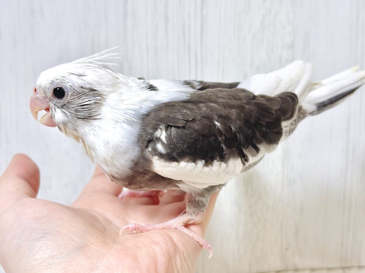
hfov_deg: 36.8
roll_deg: -2.3
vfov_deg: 28.0
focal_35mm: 52
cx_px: 182
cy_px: 136
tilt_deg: -20.4
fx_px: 548
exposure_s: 1/100
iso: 50
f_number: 1.6
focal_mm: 5.96
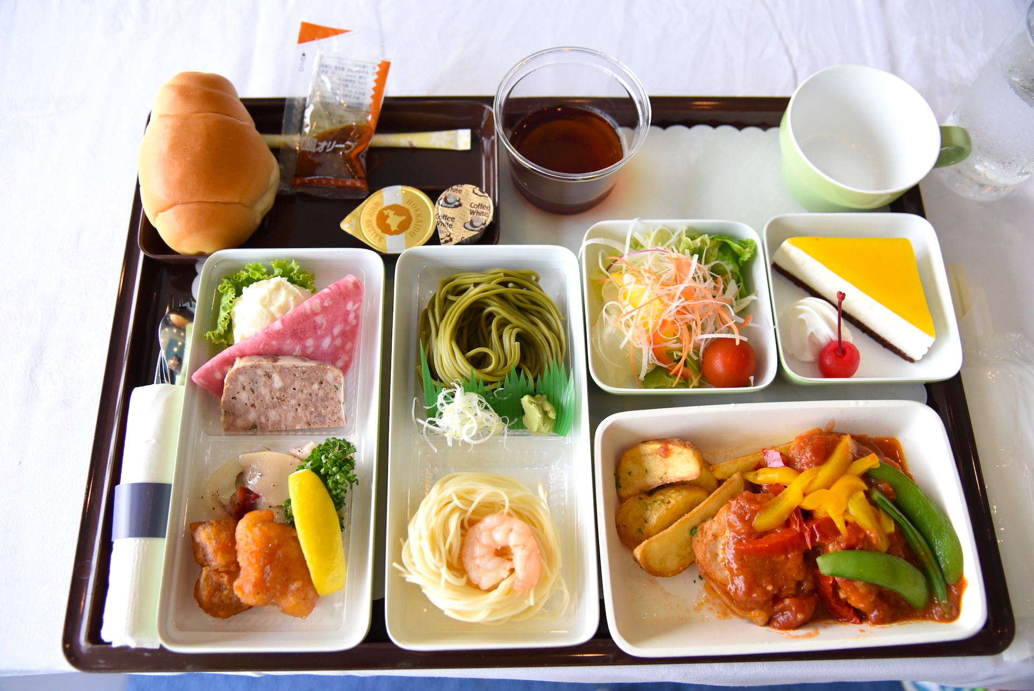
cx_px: 517
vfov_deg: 42.4
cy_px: 346
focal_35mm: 31
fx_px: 891
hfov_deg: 60.3
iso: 1250
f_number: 4
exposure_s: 1/500
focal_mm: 31
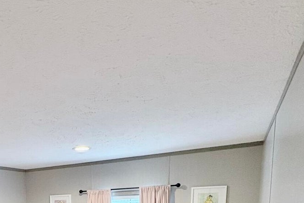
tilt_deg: -9.1
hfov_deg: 50.1
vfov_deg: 31.0
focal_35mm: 35
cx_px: 48
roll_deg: +2.8
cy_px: 251
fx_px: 296
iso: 400
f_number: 2.2
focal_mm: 2.22
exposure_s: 1/120
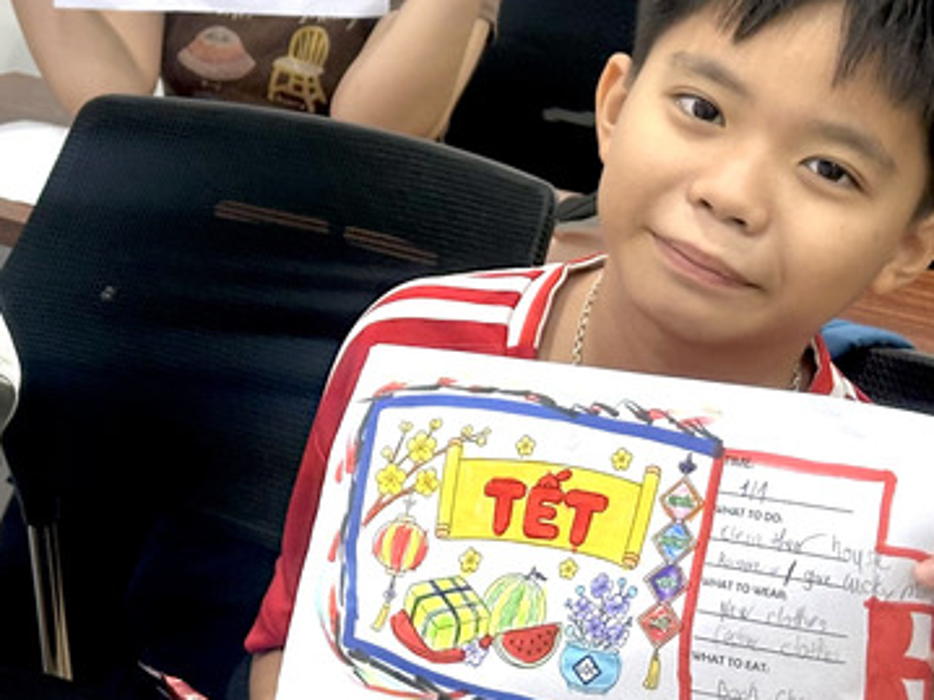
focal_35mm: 114
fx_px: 3075
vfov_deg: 12.8
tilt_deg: -10.2
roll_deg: +0.5
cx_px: 35
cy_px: 18
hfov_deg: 16.9
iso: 160
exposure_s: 1/60
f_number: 1.78
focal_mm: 6.86
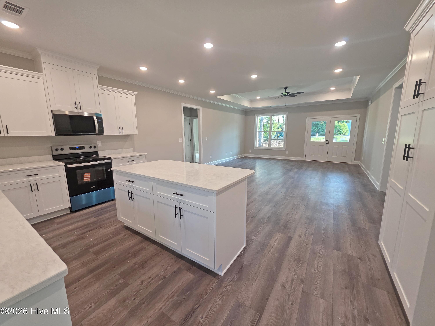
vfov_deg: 89.9
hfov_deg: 106.2
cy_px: 163
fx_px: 163
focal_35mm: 13
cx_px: 218
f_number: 1.9
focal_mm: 2.2
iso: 250
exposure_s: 1/120
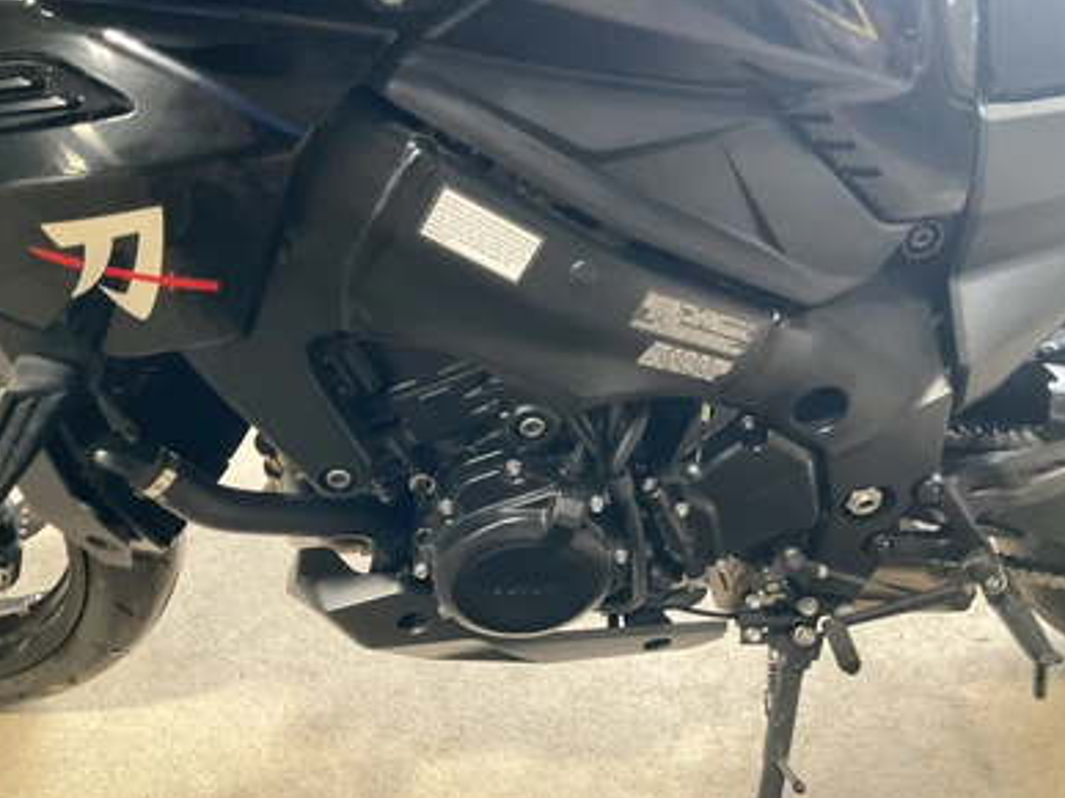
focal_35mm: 30
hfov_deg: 60.0
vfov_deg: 46.8
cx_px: 526
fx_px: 923
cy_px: 391
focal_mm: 3
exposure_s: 1/30
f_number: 1.8
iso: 320
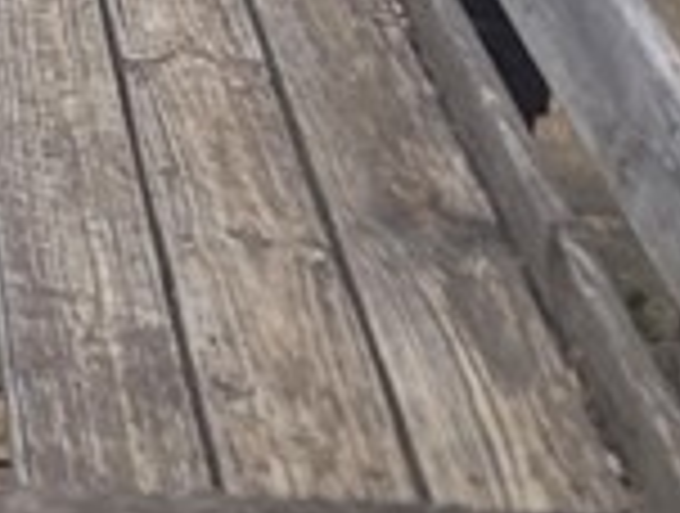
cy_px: -1089
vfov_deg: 7.6
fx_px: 3328
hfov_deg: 10.8
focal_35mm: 169
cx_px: -581
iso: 20
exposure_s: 1/523
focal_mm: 7
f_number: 1.8
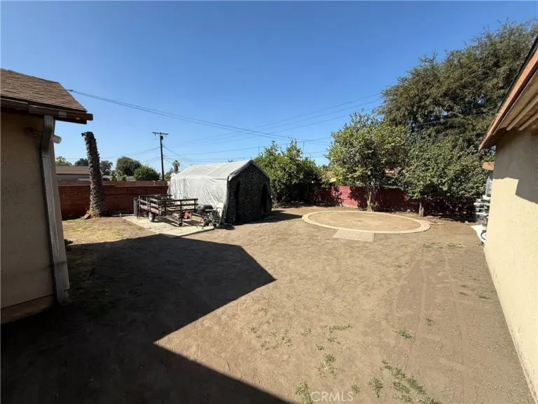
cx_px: 269
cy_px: 202
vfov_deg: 85.7
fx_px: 218
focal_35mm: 14
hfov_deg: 102.1
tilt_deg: -5.8
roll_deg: -0.2
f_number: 2.2
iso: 50
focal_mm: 2.22
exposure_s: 1/1656
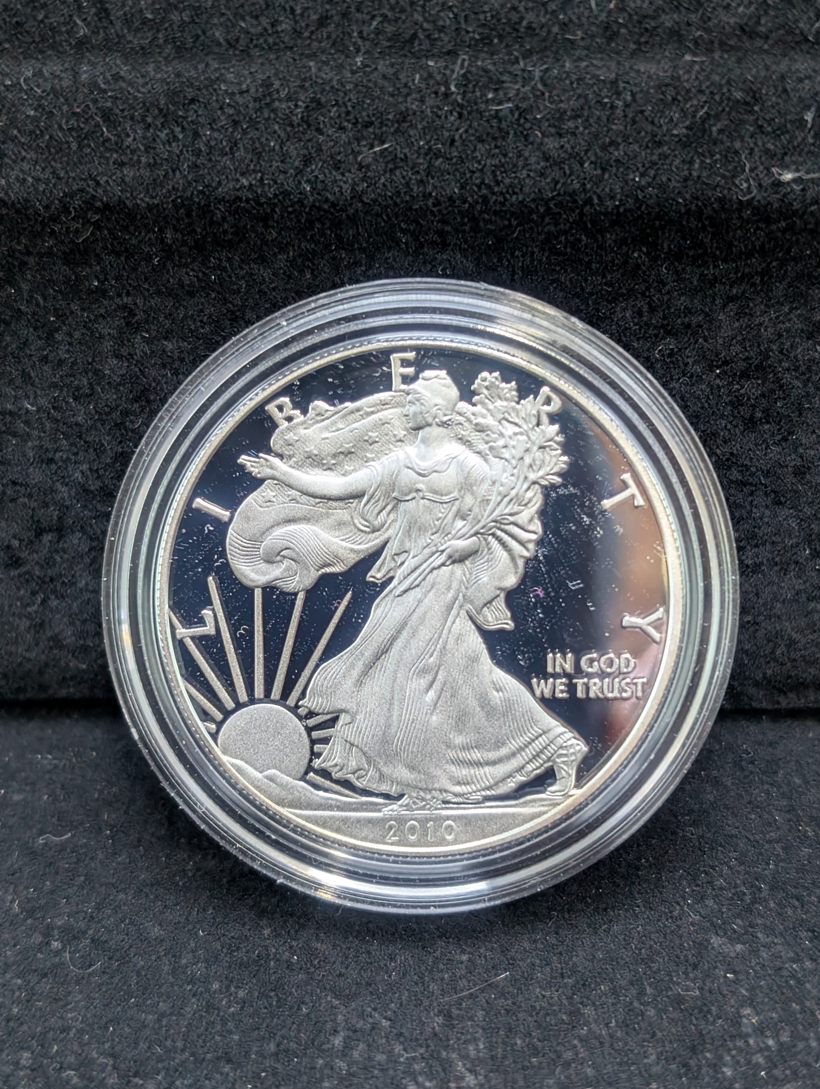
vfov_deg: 38.9
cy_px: 544
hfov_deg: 29.7
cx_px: 410
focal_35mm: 49
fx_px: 1544
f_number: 1.68
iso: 357
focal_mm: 6.9
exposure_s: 1/73.7
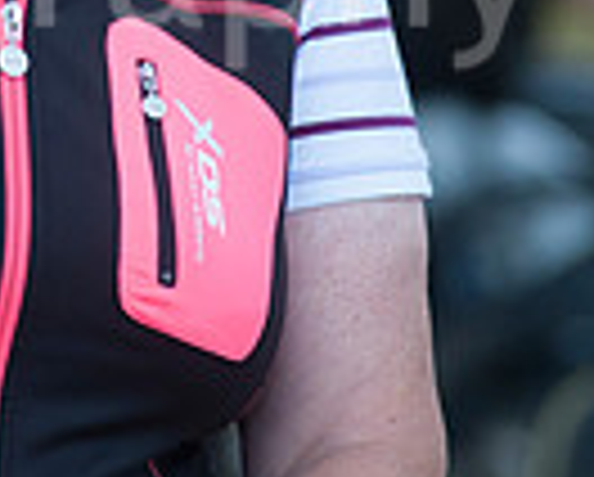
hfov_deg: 1.6
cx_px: -27
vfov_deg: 1.3
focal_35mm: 1234
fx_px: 21726
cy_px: -256
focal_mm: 300
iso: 500
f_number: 4.5
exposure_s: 1/3200
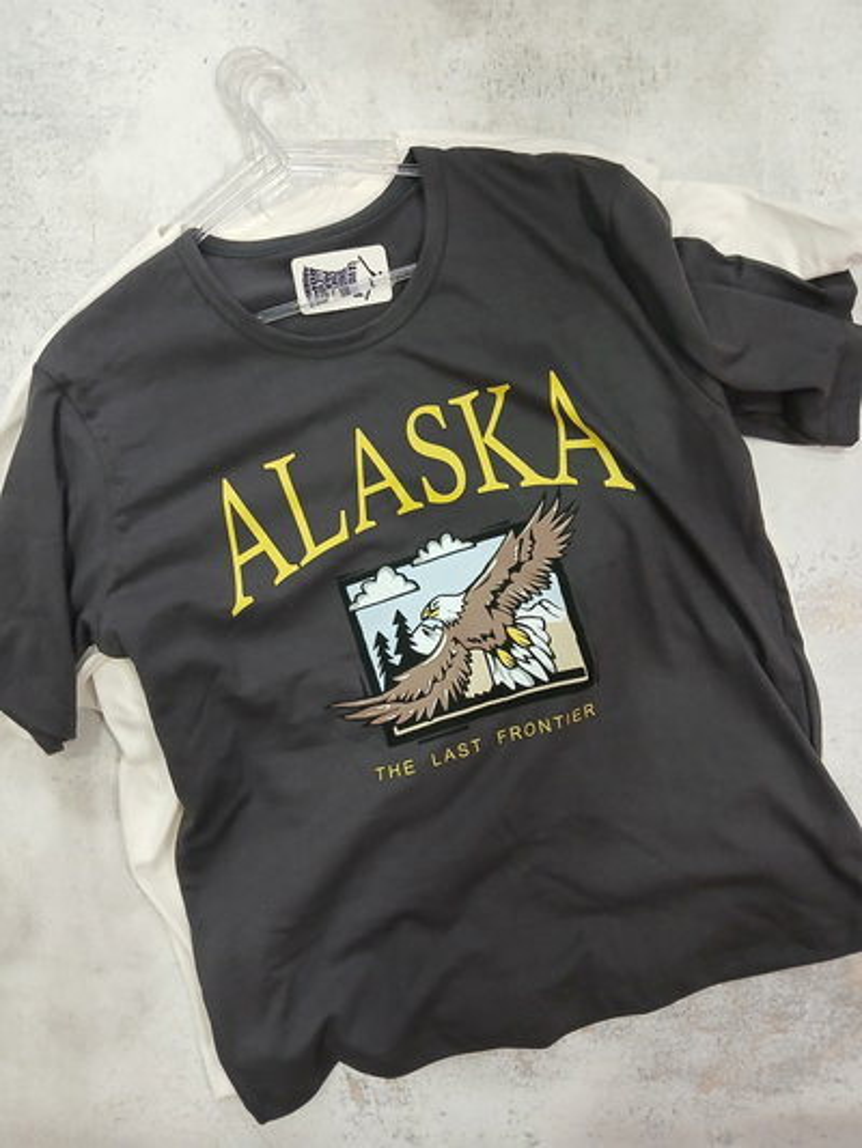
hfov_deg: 53.1
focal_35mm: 26
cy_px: 574
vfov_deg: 67.3
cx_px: 431
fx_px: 863
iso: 320
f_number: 1.8
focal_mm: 3.98
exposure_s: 1/50
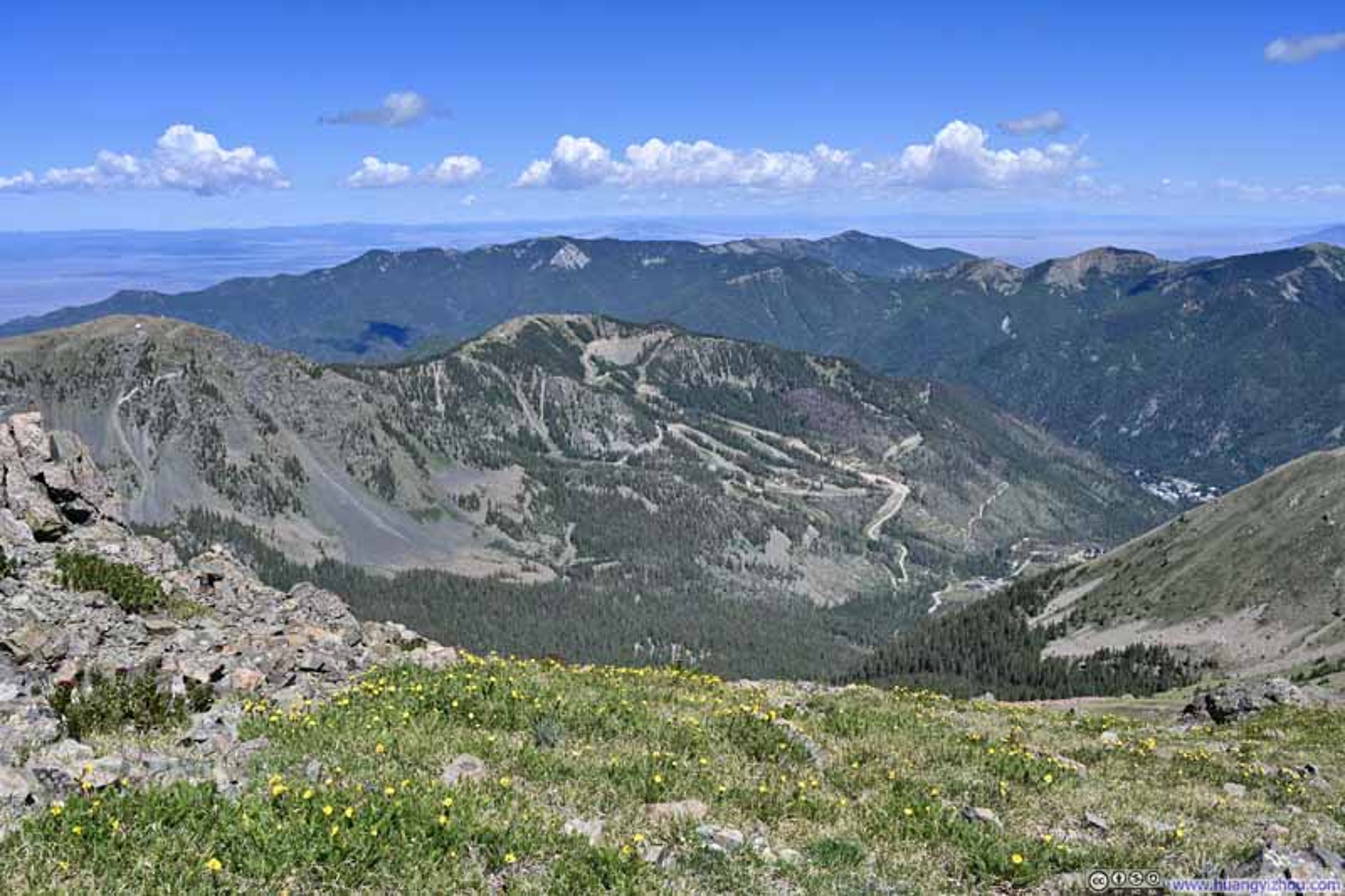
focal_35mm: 33
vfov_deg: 40.0
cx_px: 672
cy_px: 448
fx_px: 1233
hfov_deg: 57.2
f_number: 14
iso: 64
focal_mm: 33
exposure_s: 1/100
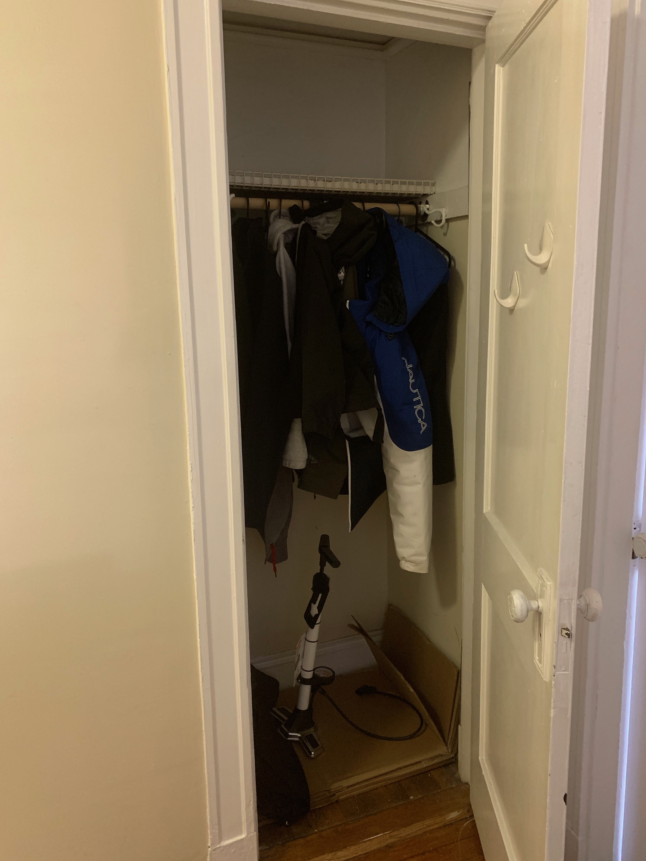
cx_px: 331
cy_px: 417
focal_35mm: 27
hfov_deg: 51.3
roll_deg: +0.9
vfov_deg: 65.3
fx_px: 672
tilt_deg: -11.6
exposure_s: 1/30
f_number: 1.8
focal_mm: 4.25
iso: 500
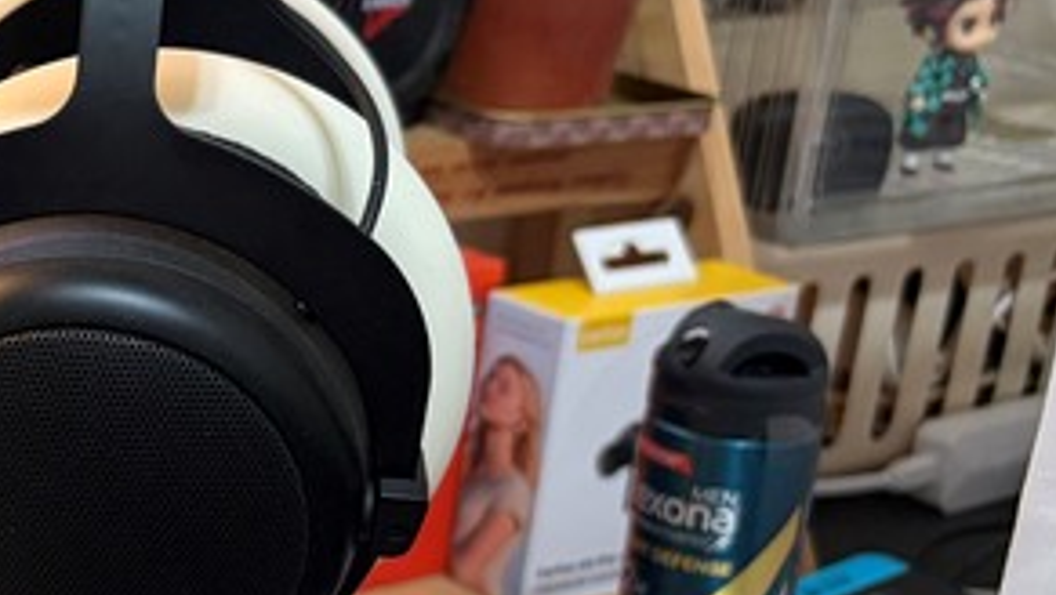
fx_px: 2129
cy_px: 448
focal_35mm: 76
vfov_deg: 15.8
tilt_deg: -21.0
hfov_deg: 24.5
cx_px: -294
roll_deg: +1.0
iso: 200
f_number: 1.6
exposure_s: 1/60
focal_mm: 5.96
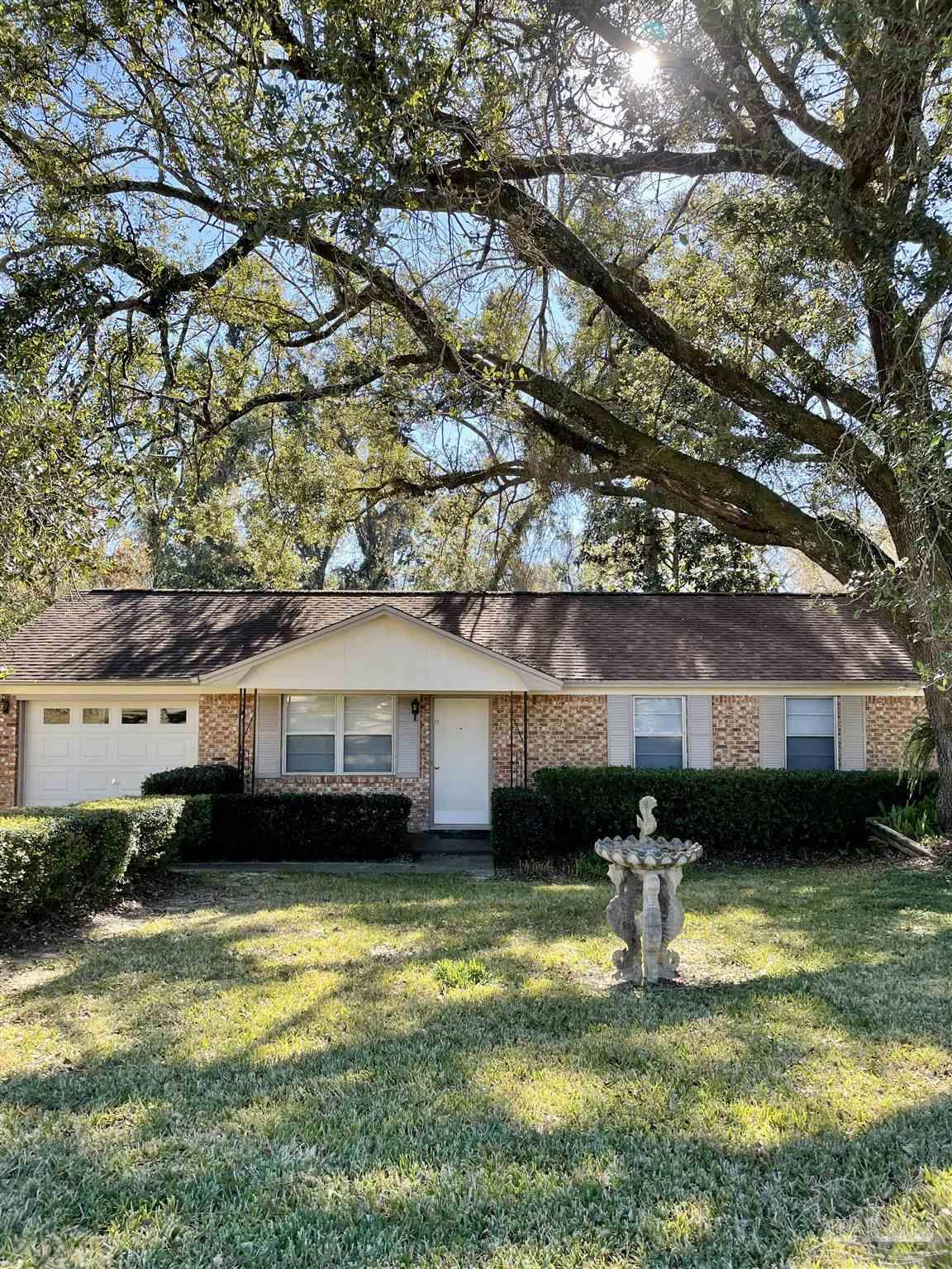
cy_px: 634
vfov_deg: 67.3
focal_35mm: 26
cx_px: 476
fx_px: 953
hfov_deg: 53.1
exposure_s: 1/550
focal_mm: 4.2
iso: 32
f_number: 1.6
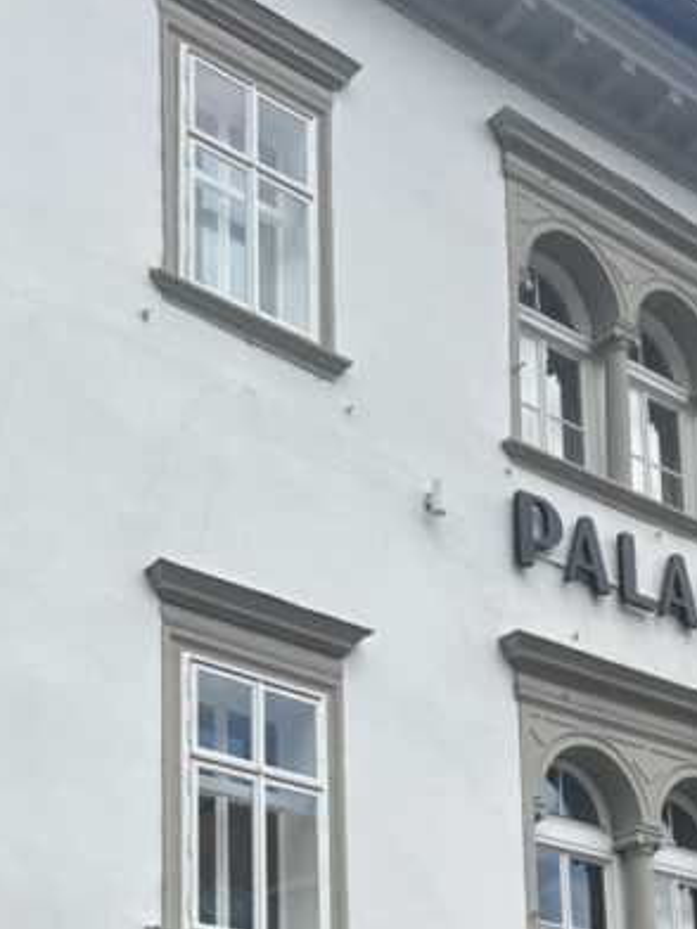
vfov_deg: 26.7
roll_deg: +1.2
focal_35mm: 68
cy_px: 967
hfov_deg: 21.6
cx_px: 370
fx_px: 1826
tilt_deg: +12.9
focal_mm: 5.7
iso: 50
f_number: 1.5
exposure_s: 1/2353
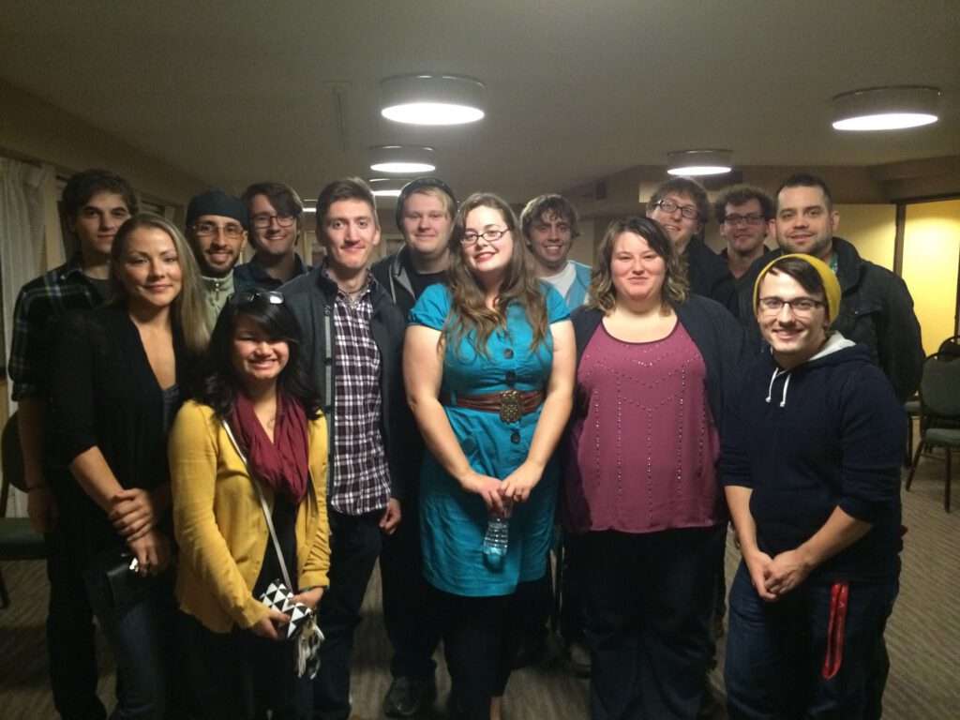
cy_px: 360
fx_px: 832
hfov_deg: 60.0
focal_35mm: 30
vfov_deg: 46.8
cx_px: 480
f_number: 2.2
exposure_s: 1/17
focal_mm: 4.12
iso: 320
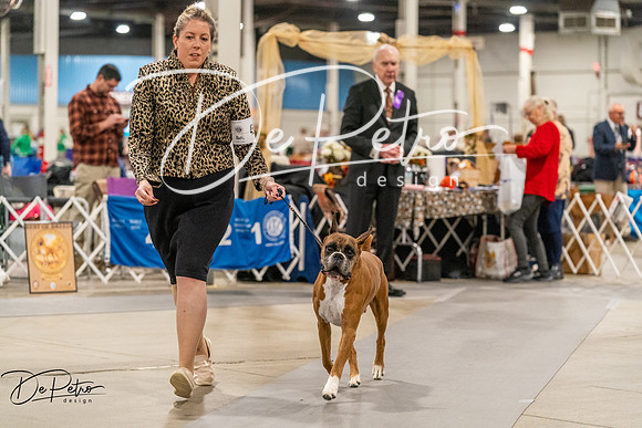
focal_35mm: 113
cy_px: 214
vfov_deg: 12.1
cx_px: 321
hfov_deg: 18.1
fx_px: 2016
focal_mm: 113
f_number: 3.5
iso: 6400
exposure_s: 1/250
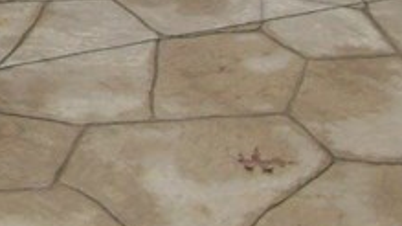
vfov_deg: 6.5
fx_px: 1950
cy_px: -187
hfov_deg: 11.1
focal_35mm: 183
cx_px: -270
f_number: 2.7
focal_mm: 6
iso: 80
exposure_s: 1/64
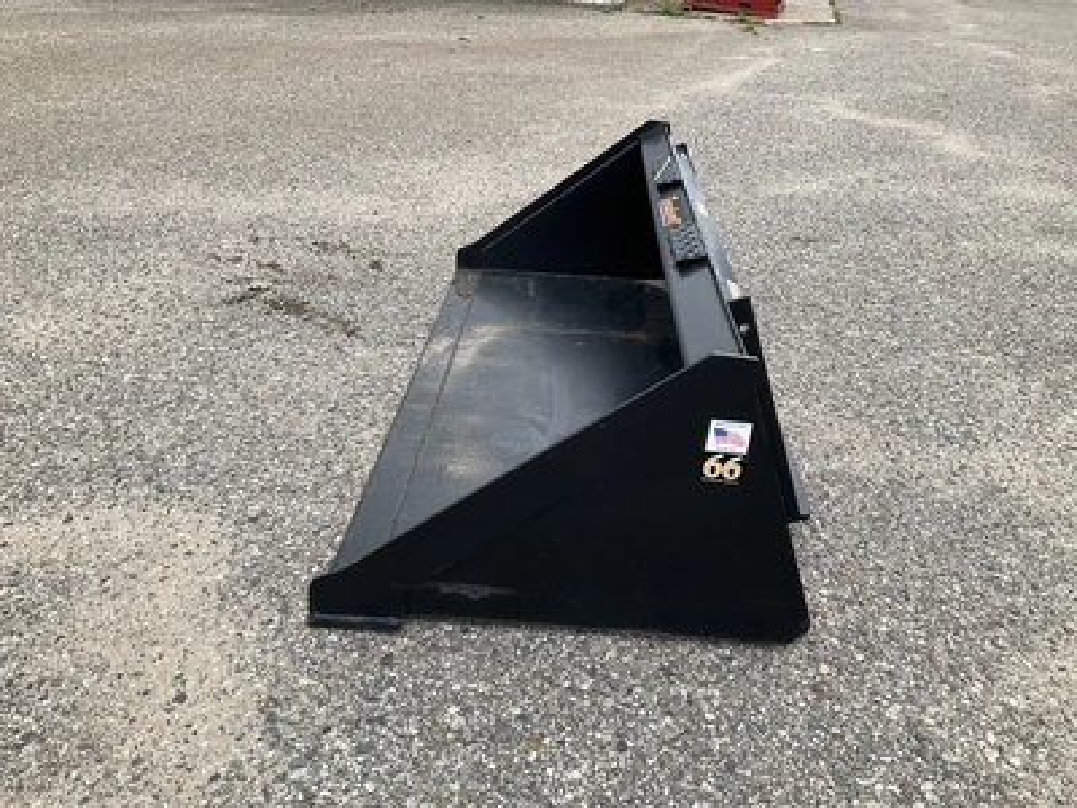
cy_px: 404
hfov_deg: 61.7
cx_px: 538
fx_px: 902
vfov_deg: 48.2
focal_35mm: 29
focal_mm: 3
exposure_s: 1/635
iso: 25
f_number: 1.8
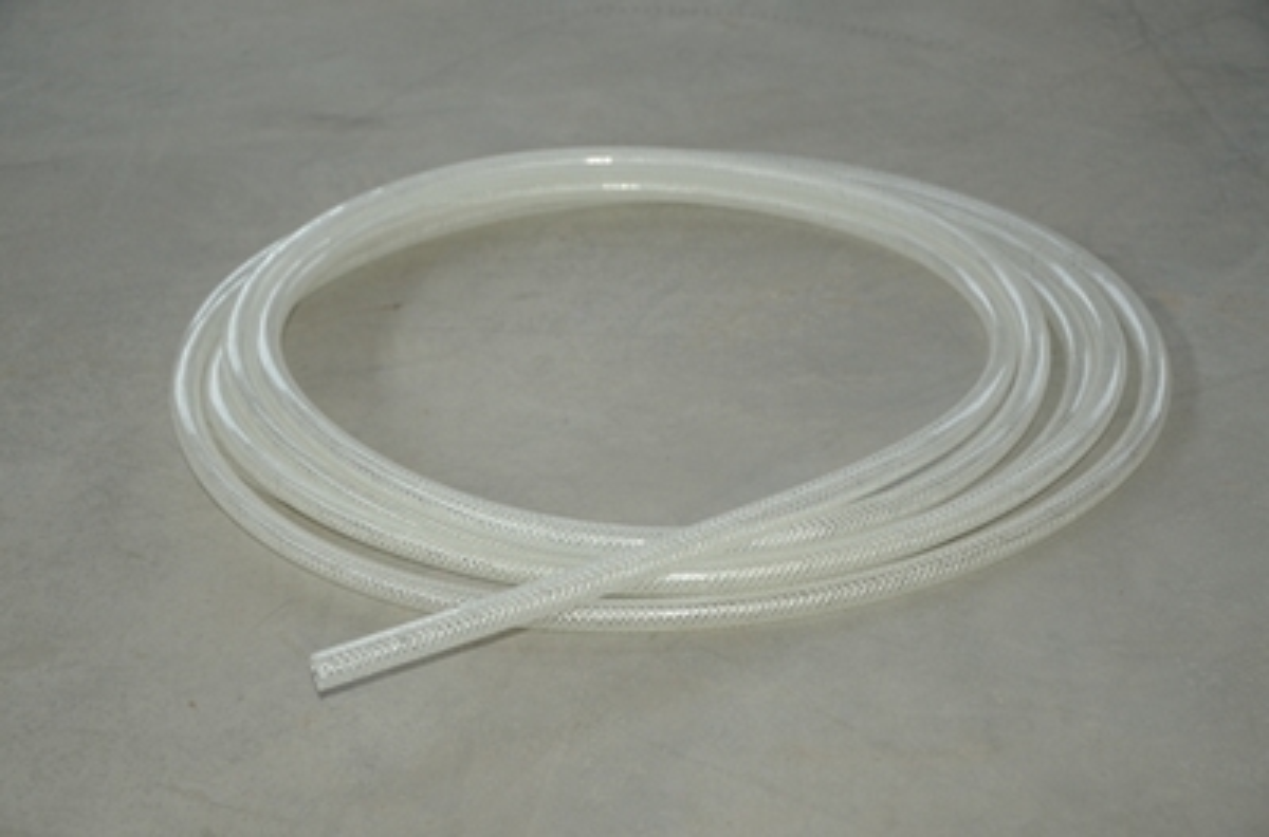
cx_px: 634
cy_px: 418
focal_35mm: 72
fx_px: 2530
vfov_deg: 18.8
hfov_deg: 28.2
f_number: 4.8
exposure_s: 1/80
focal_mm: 48
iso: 100
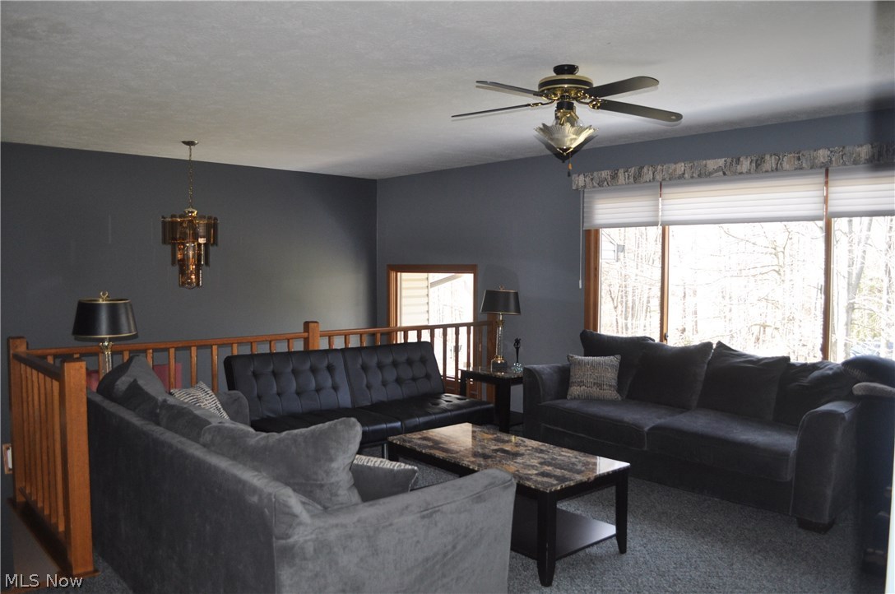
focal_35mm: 27
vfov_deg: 47.8
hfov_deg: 67.5
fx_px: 670
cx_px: 448
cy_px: 297
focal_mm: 18
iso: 560
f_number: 3.5
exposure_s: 1/125
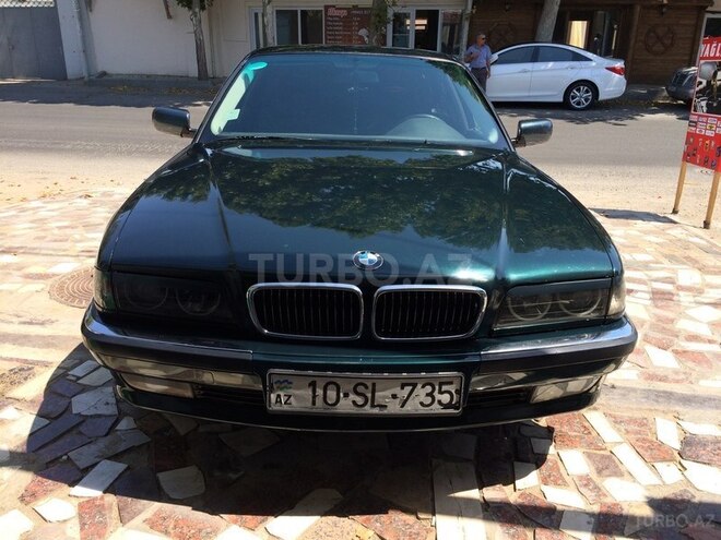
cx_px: 360
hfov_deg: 61.7
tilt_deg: -19.4
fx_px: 604
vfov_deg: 48.2
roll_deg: +0.4
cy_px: 270
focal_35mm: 29
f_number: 2.2
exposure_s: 1/1053
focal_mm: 4.15
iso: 32
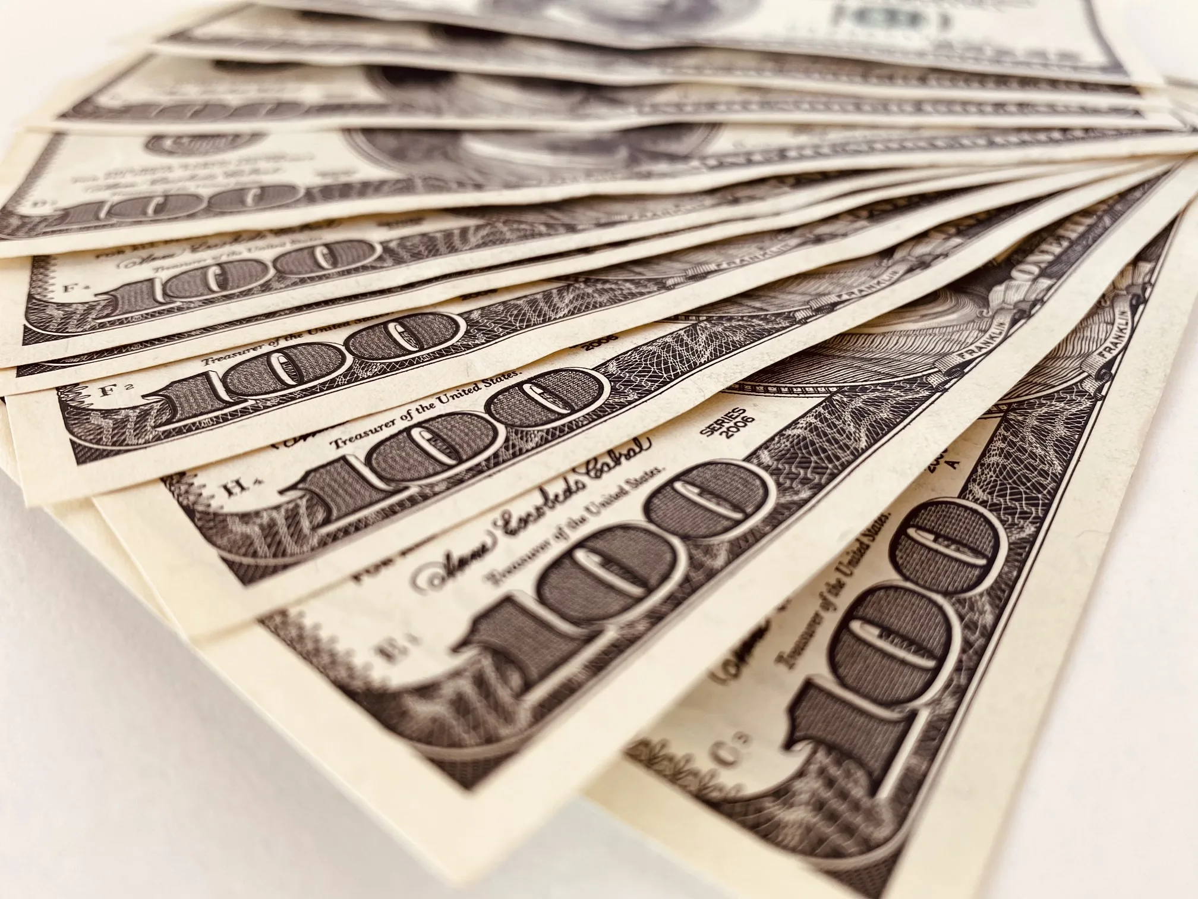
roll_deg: -0.1
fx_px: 900
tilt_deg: -39.0
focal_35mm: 26
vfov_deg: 53.1
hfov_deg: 67.3
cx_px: 599
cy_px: 450
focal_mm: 4.25
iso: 80
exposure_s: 1/100
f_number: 1.8
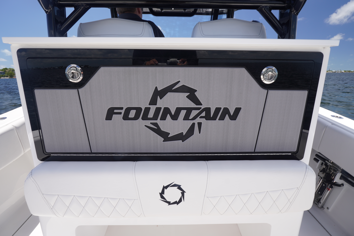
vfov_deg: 67.4
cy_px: 118
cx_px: 177
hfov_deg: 90.0
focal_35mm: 18
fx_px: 177
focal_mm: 12
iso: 100
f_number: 10
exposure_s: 1/40
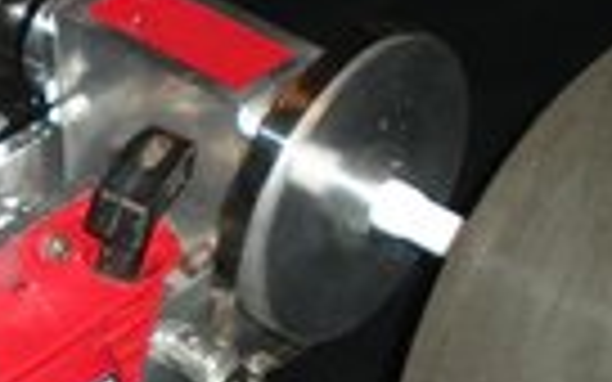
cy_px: 229
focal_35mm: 174
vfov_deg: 7.5
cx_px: 198
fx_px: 2902
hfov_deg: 12.0
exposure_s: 1/60
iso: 136
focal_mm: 9.3
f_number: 3.9
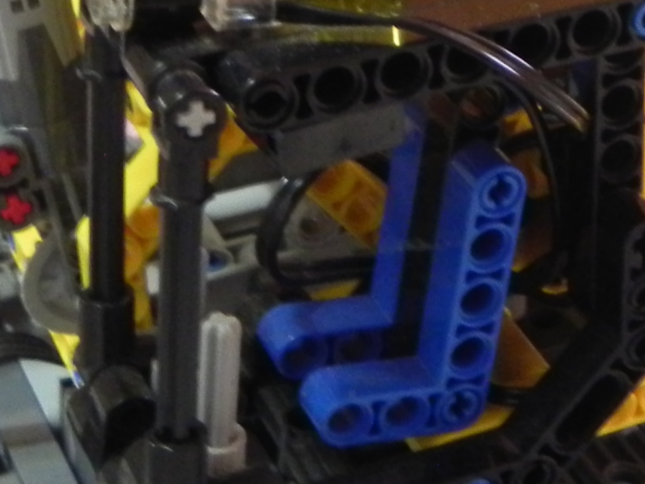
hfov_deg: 17.5
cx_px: 541
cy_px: 97
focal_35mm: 111
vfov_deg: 13.3
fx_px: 2069
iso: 400
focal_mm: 5.2
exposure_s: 1/4.1
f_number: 2.8
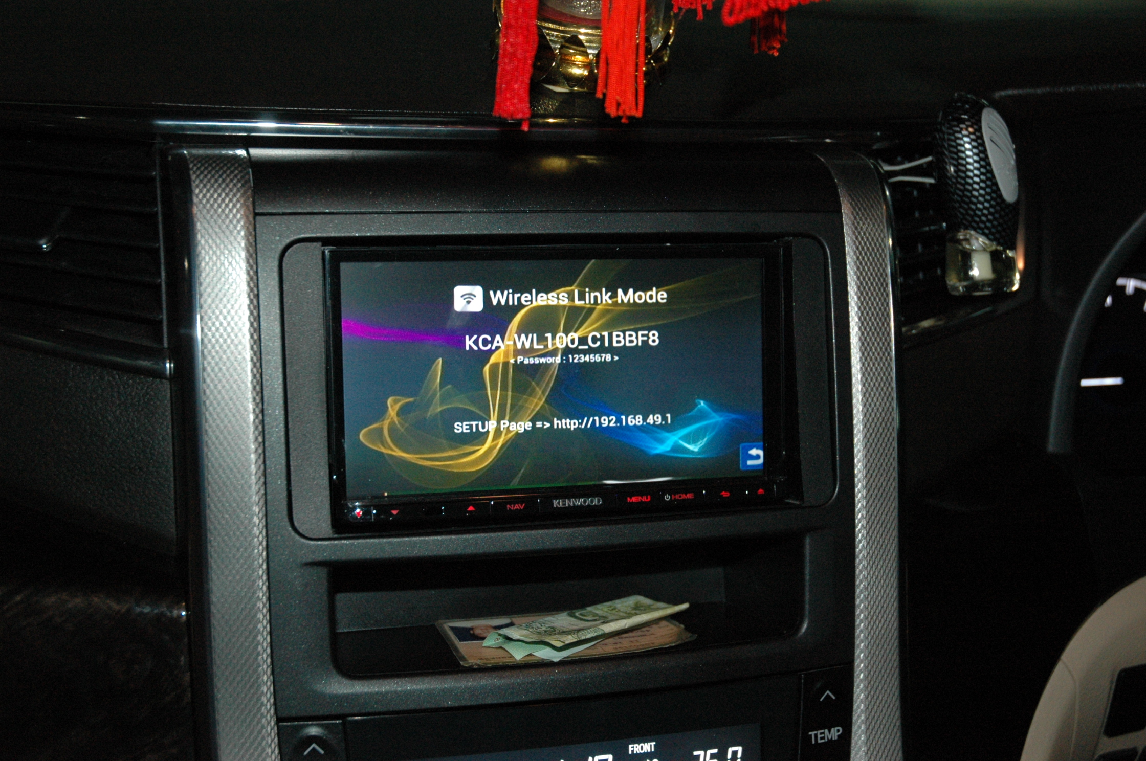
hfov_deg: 38.9
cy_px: 380
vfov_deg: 26.4
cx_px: 573
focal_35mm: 51
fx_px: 1622
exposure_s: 1/60
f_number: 4.2
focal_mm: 34
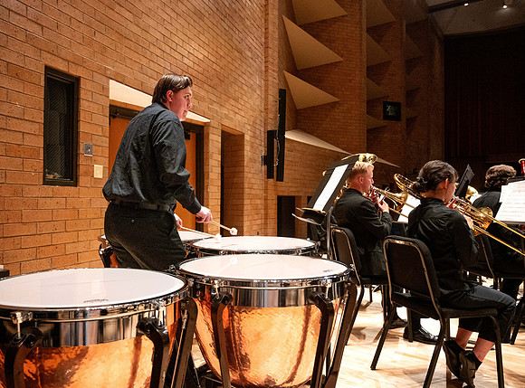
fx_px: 408
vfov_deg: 50.9
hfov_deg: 65.3
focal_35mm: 27
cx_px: 230
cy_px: 195
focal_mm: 24
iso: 2000
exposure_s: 1/250
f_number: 4
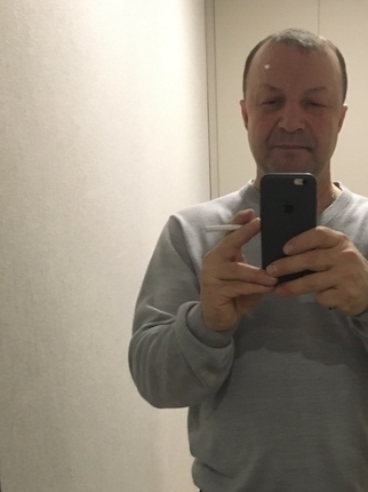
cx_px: 290
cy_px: 416
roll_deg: +0.7
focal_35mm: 54
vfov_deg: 34.1
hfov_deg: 26.5
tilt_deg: -16.3
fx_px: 766
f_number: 2.2
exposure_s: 1/17
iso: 500
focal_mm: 4.15
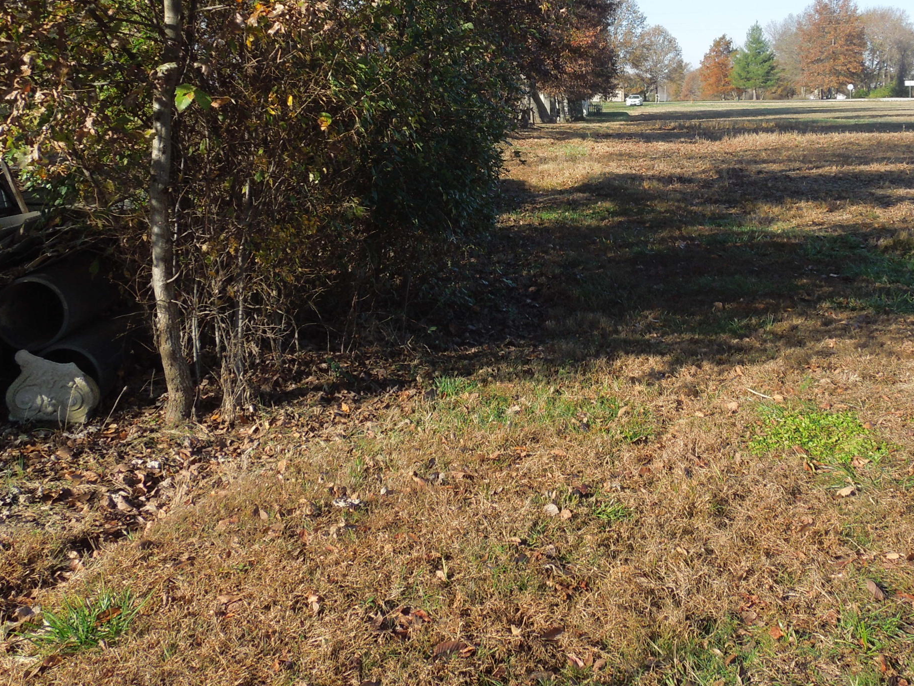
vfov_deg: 34.4
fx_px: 1083
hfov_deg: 45.4
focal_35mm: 41
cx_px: 568
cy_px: 166
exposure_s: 1/500
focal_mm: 4.5
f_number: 3.3
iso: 100
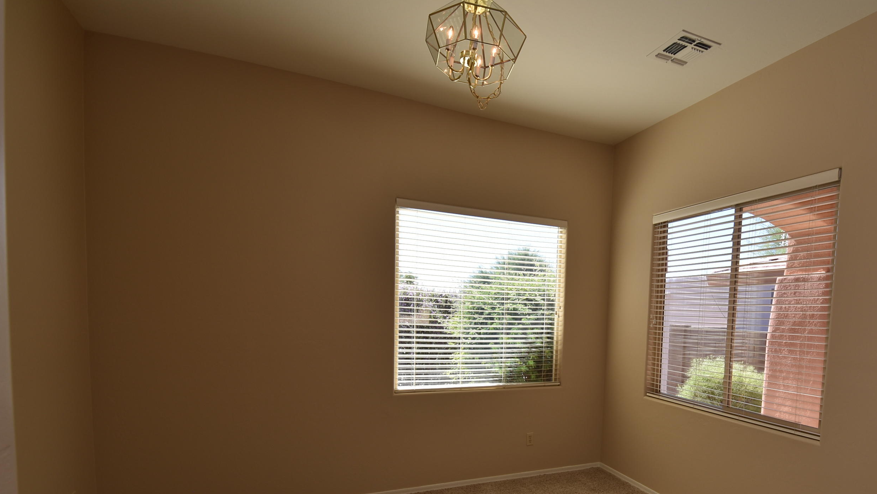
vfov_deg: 56.6
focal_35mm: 19
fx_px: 442
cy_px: 345
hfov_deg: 88.4
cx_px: 526
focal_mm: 10
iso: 100
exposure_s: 1/125
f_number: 5.6
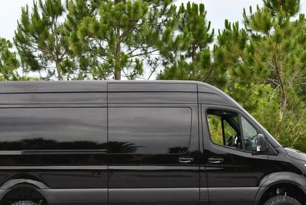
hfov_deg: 25.9
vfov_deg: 17.5
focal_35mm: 78
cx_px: 124
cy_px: 129
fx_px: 664
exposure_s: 1/250
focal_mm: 28
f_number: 5.6
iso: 360
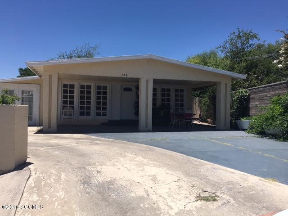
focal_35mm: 29
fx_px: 241
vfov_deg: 48.2
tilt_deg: -2.6
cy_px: 108
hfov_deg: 61.7
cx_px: 144
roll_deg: -0.3
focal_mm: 4.15
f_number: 2.2
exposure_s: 1/2137
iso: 25
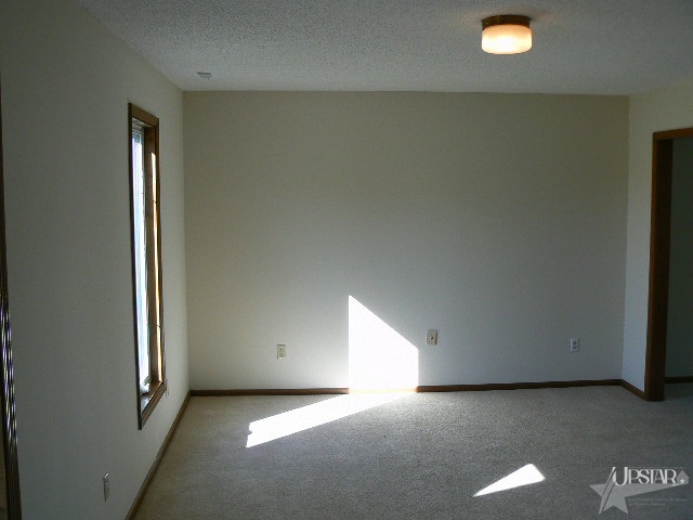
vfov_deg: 39.7
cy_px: 260
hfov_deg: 51.4
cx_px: 346
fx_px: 721
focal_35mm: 36
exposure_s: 1/60
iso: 80
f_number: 3.2
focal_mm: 6
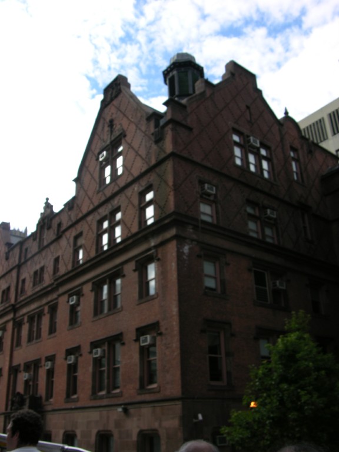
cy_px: 226
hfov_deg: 40.7
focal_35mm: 35
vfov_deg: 52.6
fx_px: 457
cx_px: 170
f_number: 5
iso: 50
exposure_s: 1/151
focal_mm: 8.9
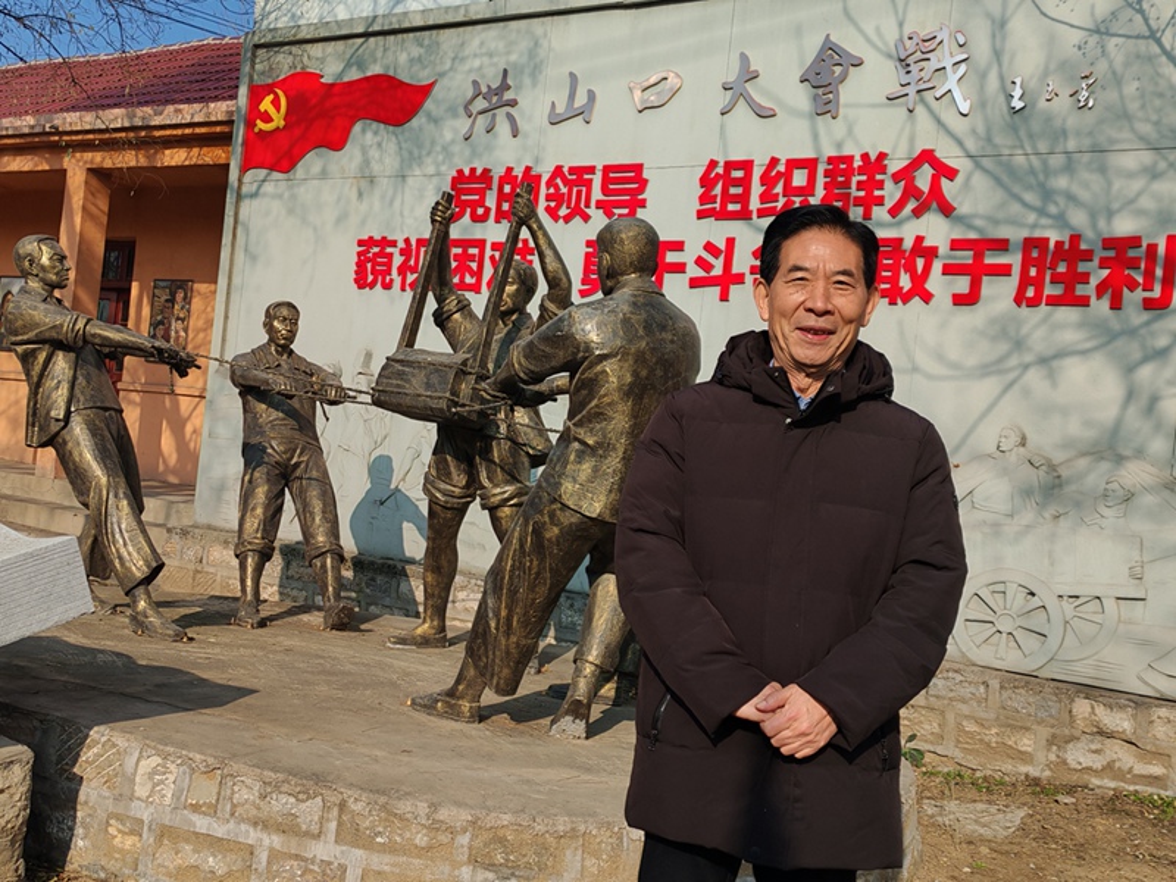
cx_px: 588
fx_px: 1325
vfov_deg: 36.8
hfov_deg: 47.9
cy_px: 441
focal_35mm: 39
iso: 50
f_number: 1.95
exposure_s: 1/1600
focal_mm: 5.52
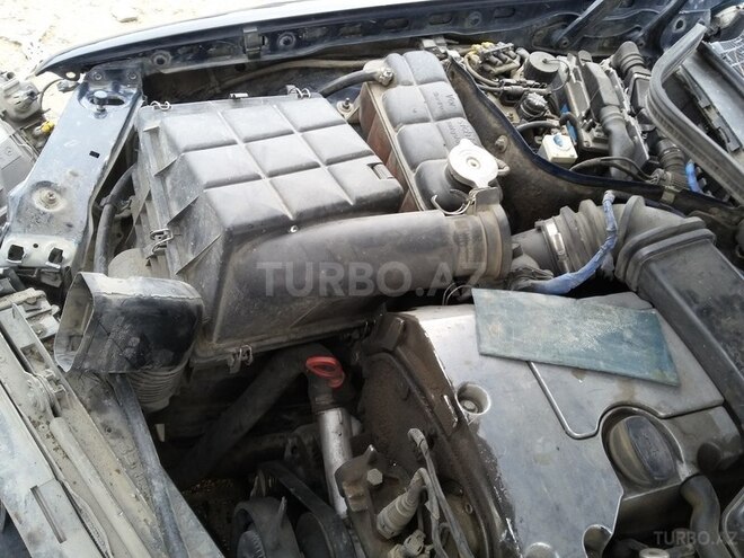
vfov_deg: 45.4
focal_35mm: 31
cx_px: 372
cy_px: 279
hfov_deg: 58.4
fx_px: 666
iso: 80
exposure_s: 1/33
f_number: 2.2
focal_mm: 3.3
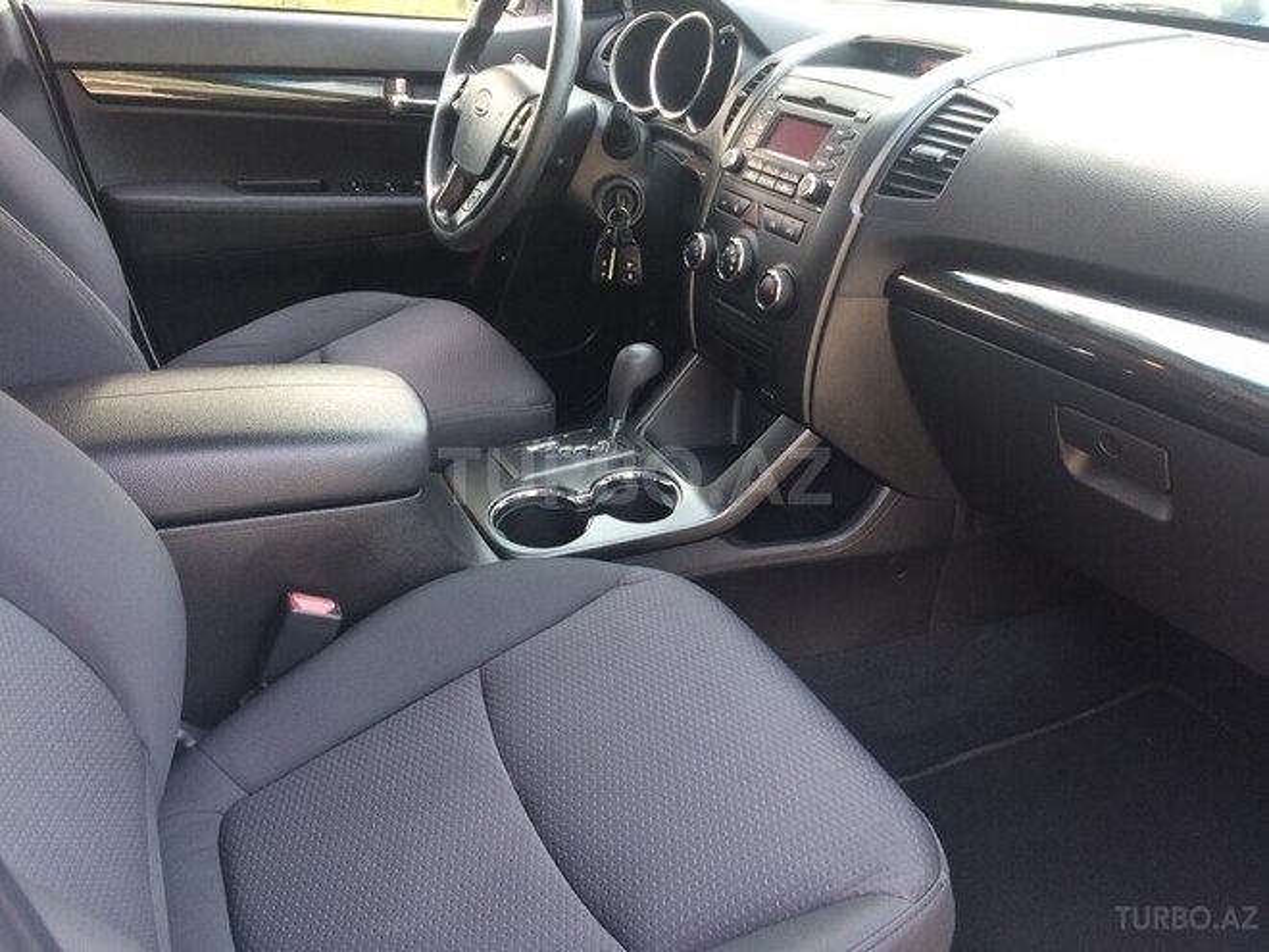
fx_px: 1063
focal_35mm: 29
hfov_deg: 61.7
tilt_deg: -27.2
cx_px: 634
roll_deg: -5.6
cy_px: 476
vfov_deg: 48.2
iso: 32
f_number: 2.2
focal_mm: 4.15
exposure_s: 1/33
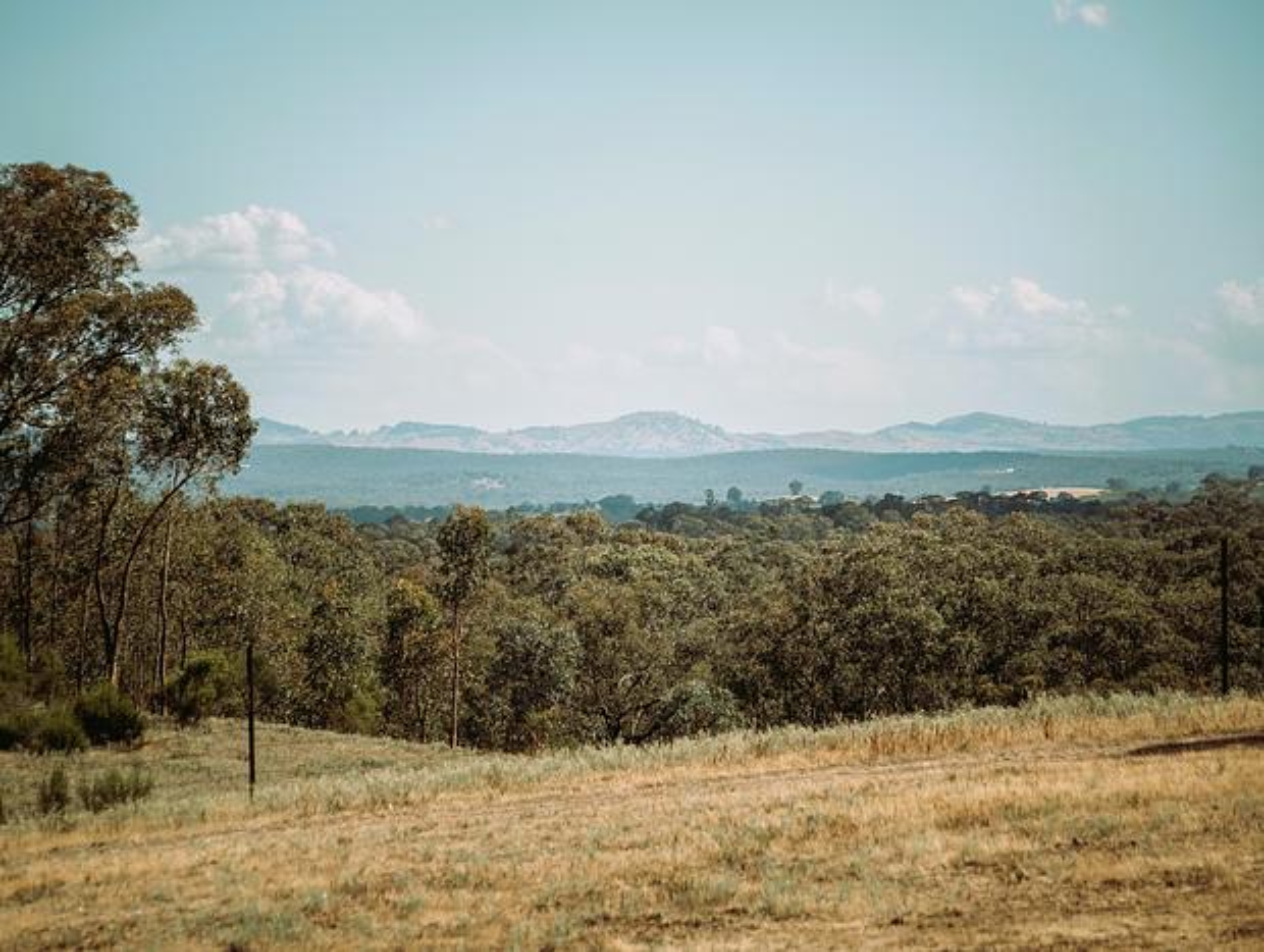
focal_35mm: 164
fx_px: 5998
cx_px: 632
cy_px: 476
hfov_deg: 12.0
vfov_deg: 9.1
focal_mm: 82
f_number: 4.8
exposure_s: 1/2000
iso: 200
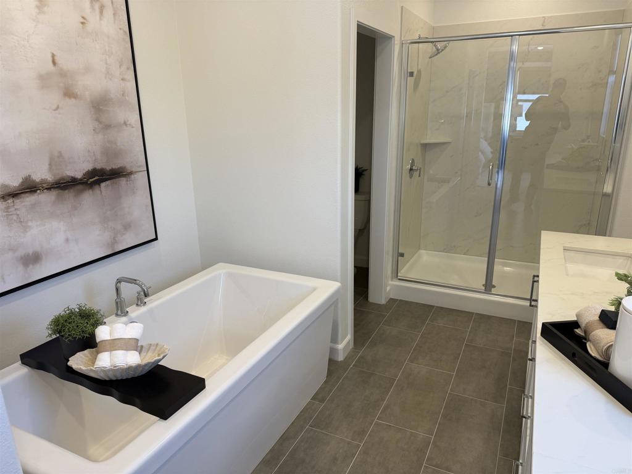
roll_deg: +0.9
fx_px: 438
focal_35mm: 24
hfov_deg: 71.6
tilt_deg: -16.1
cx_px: 316
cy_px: 237
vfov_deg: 56.8
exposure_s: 1/120
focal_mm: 6.76
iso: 100
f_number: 1.78
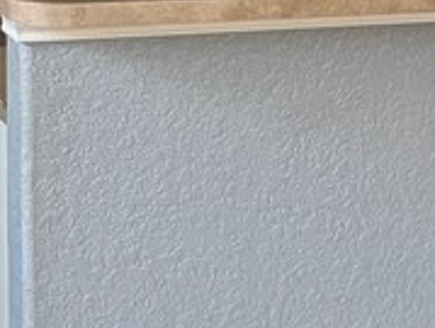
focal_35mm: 137
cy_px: 12
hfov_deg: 14.3
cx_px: 70
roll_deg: -0.6
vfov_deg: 10.8
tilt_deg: -11.5
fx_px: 1725
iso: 800
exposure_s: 1/40
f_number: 1.78
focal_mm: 6.76
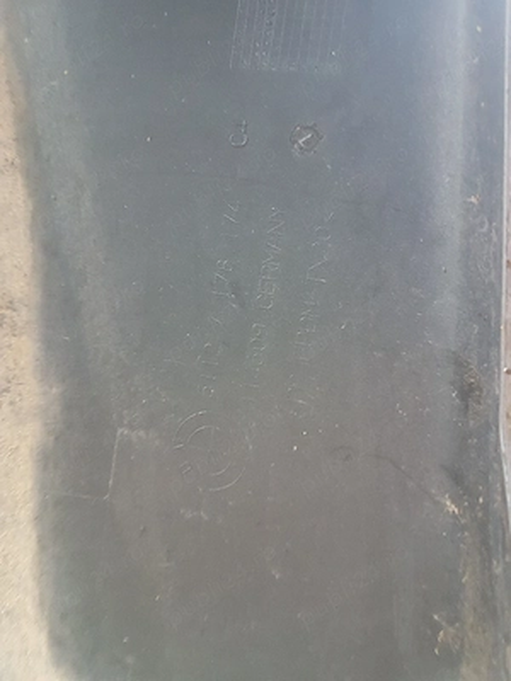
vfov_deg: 67.3
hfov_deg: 53.1
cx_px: 256
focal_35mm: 26
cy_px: 340
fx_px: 512
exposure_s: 1/10
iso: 250
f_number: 1.7
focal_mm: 4.2
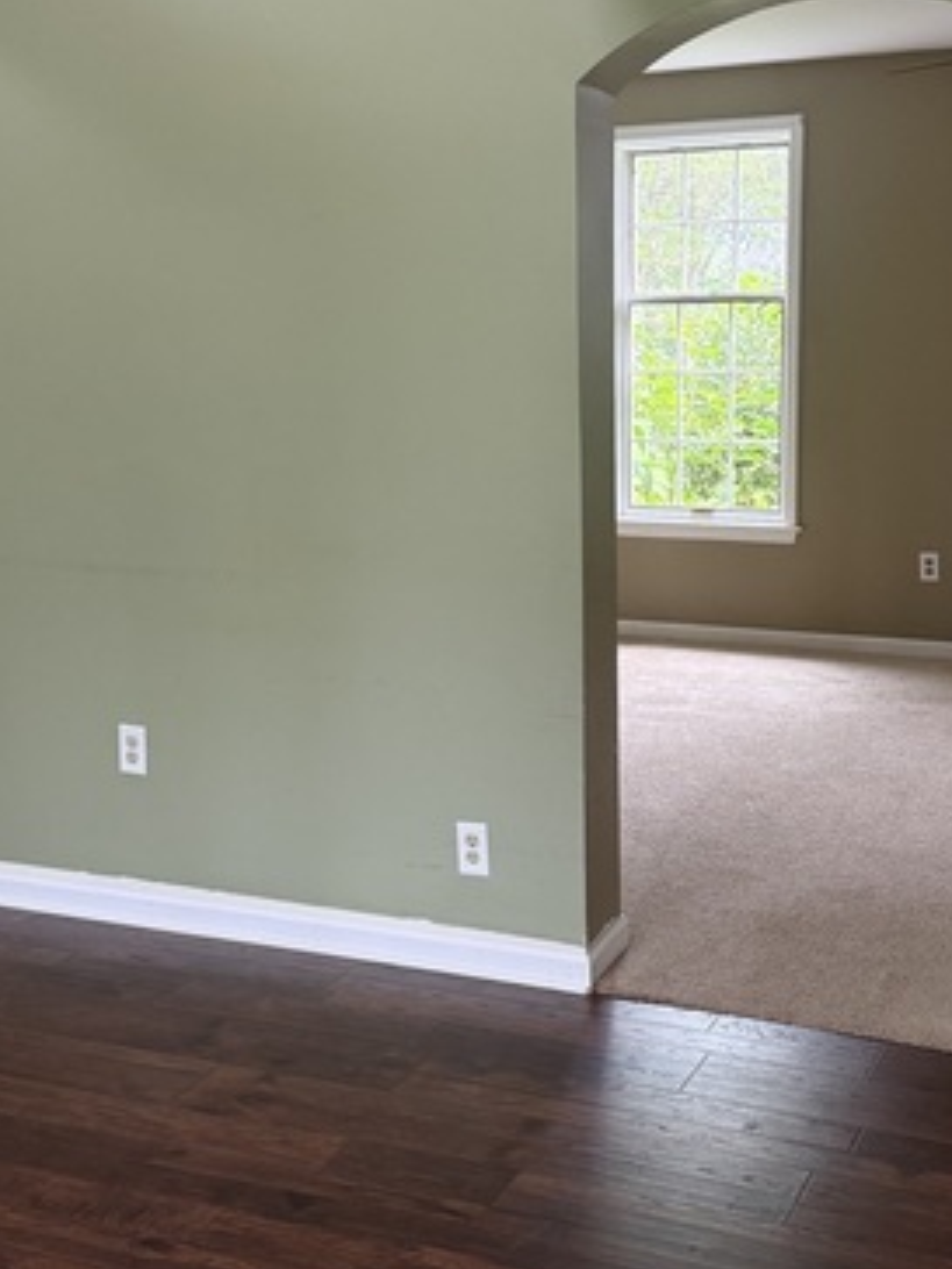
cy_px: 584
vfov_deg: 42.9
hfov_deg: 32.8
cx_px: 551
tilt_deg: -9.4
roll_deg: +0.4
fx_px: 1613
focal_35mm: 44
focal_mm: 6.76
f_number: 1.78
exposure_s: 1/60
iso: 250
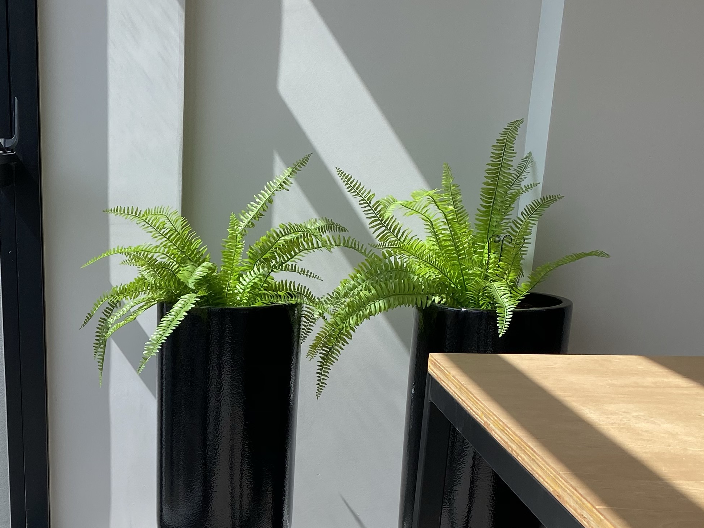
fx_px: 1098
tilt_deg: -19.4
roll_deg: +0.0
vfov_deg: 25.5
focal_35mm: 54
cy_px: 542
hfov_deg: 34.2
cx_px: 115
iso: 32
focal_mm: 4.25
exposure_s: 1/607
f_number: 1.8
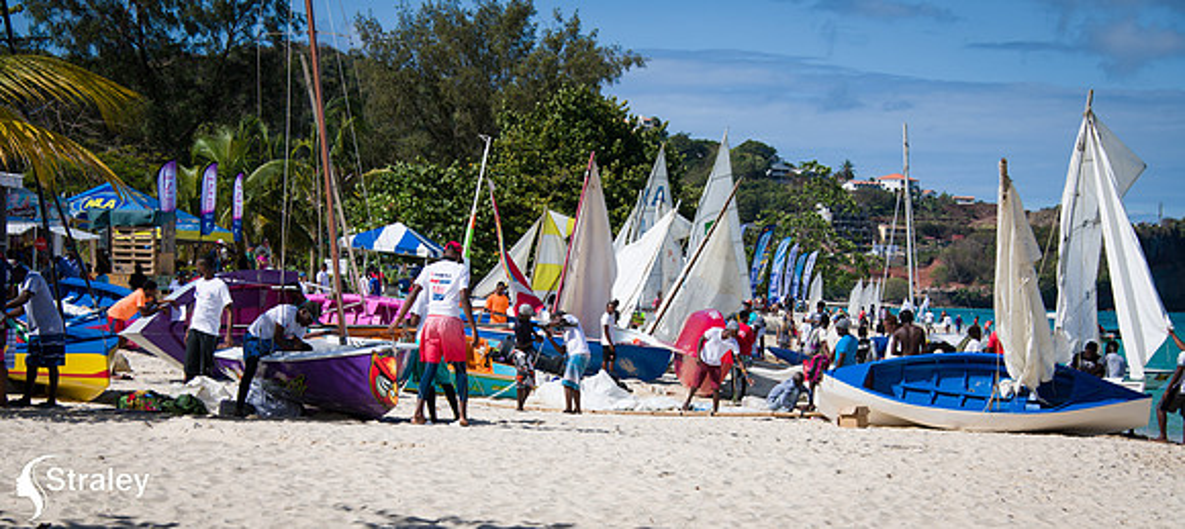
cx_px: 592
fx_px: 2961
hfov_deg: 22.6
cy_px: 394
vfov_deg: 10.2
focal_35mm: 99
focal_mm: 90
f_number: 9
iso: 64
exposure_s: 1/320
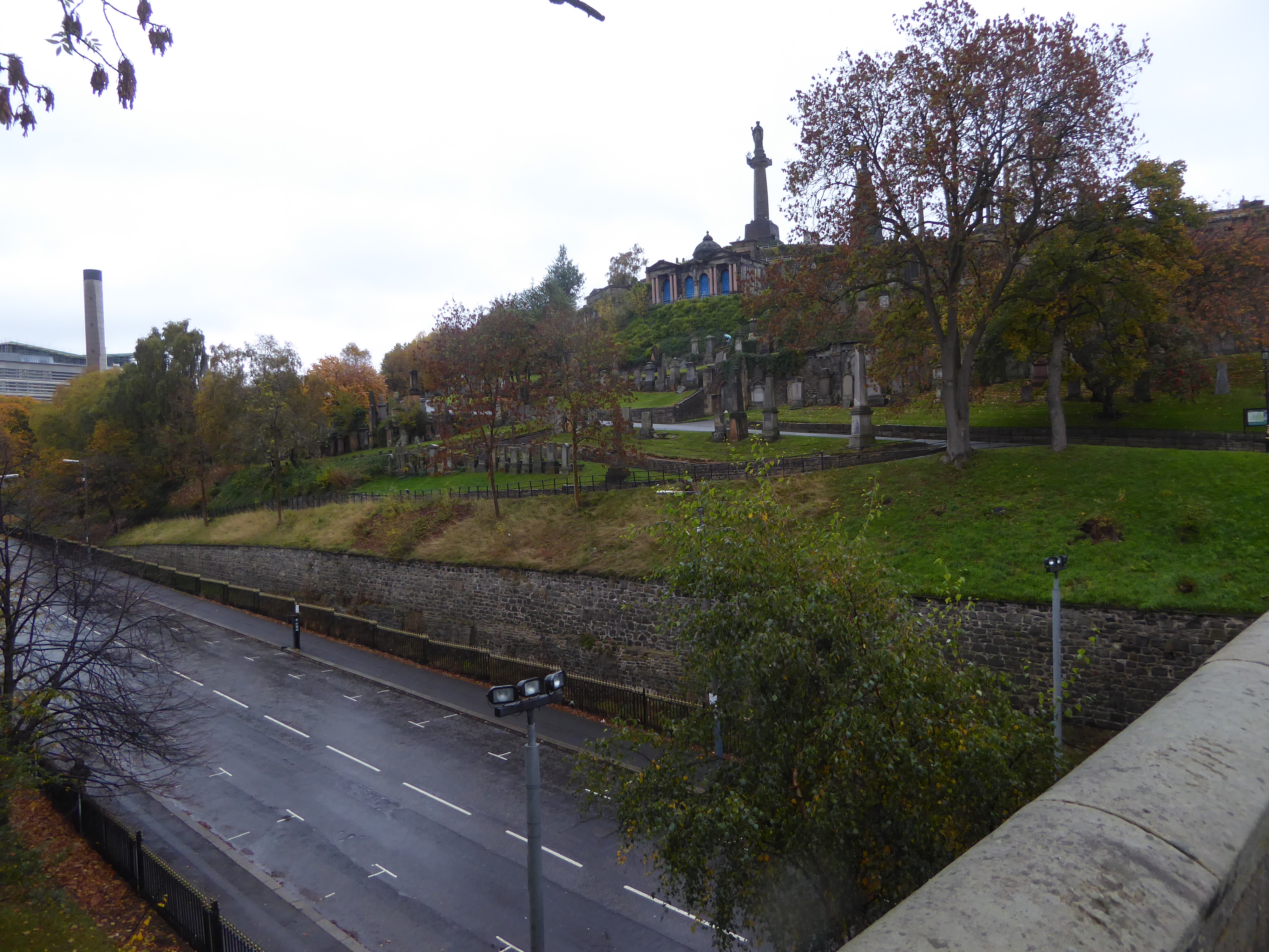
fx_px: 916
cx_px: 634
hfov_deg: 69.4
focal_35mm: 25
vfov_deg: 54.9
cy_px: 476
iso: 200
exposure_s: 1/60
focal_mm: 4.3
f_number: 3.3
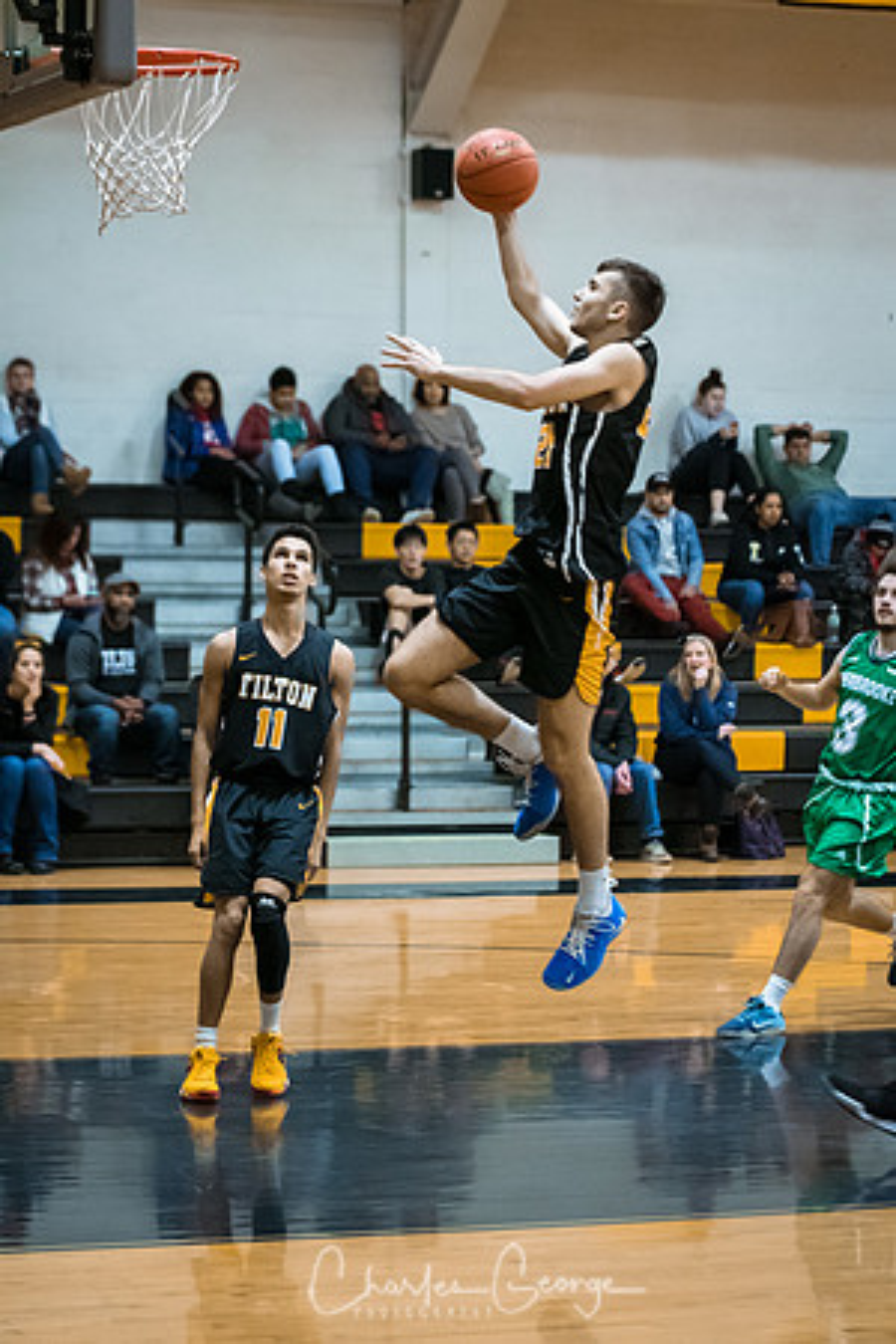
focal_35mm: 105
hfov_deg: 13.0
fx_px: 3920
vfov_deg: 19.5
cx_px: 448
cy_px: 672
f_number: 2.8
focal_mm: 70
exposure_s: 1/400
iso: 3200
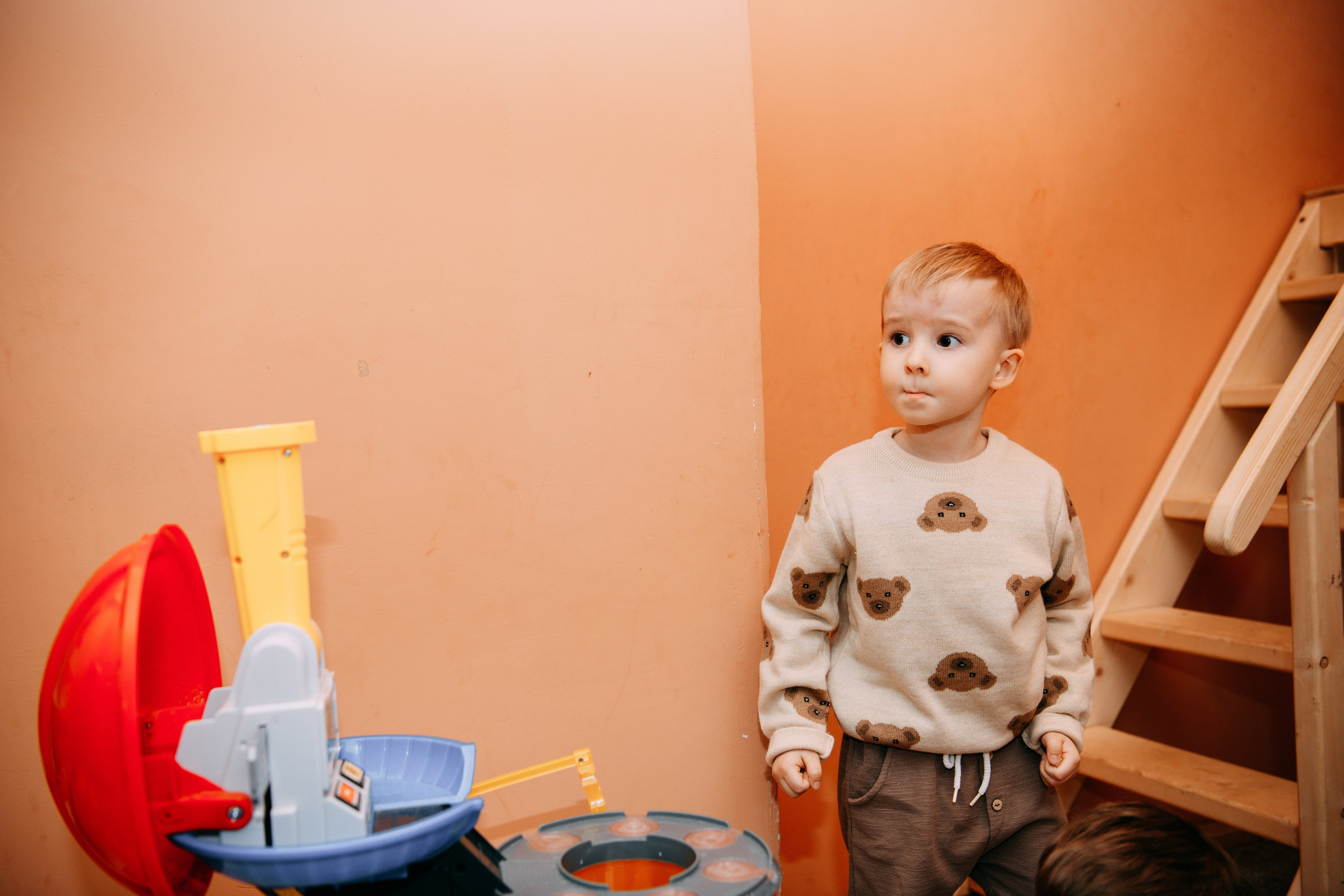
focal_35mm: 34
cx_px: 672
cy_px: 448
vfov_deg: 38.9
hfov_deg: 55.8
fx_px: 1269
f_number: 3.5
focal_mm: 34
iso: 160
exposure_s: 1/200
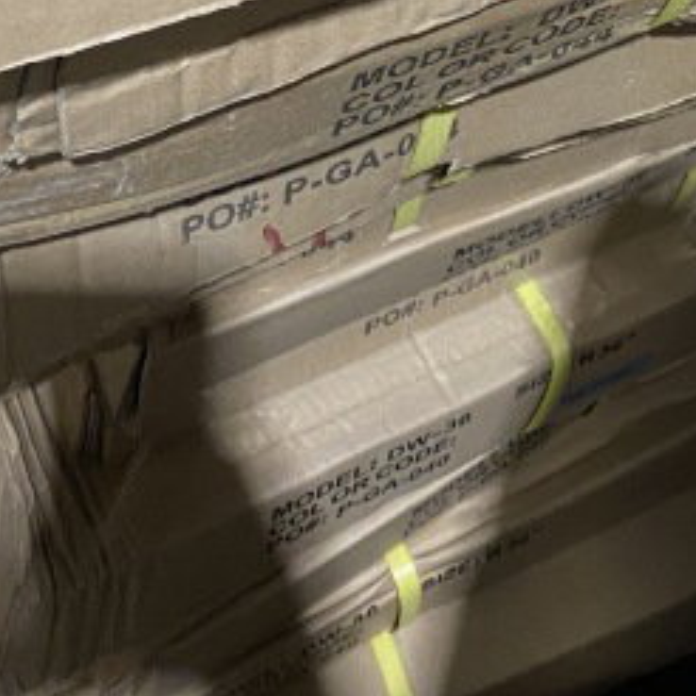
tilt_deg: -39.5
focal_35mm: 76
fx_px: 1729
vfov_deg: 19.6
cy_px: -369
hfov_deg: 22.2
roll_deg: -17.7
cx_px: 622
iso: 320
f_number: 1.8
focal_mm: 4.25
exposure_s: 1/60
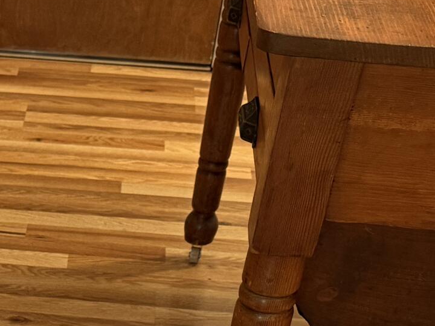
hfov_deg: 18.2
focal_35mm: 100
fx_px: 1257
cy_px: 506
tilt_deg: -37.8
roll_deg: +0.0
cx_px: -138
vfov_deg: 13.8
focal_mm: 6.76
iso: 250
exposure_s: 1/60
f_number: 1.78
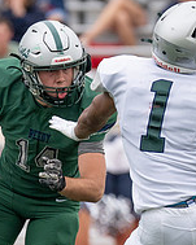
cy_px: 154
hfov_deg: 1.4
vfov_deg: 1.7
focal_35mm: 1129
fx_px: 8193
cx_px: 201
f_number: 2.8
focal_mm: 200
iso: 250
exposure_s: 1/1250
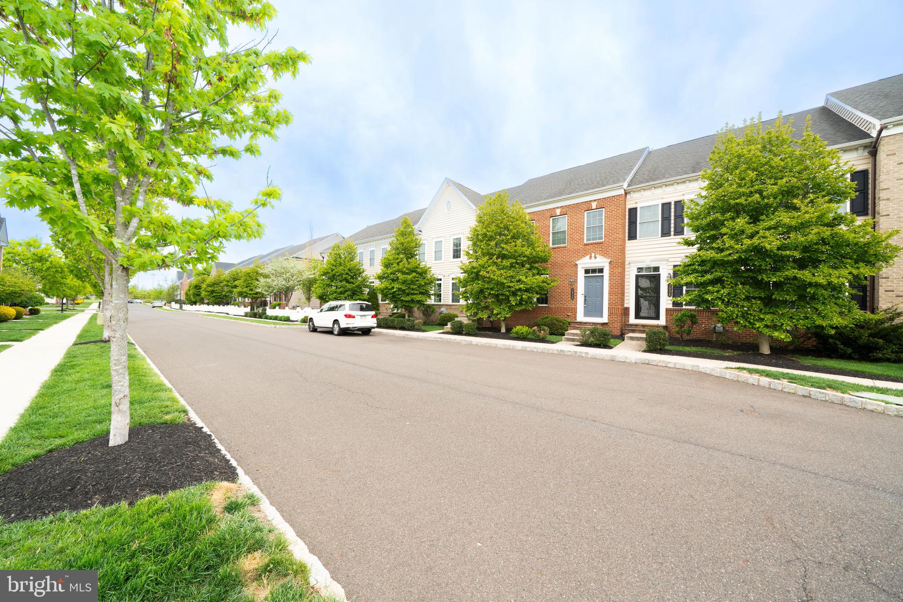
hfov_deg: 112.6
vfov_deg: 90.0
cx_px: 452
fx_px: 301
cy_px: 301
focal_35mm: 12
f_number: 7.1
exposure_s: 1/160
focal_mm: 12
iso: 160
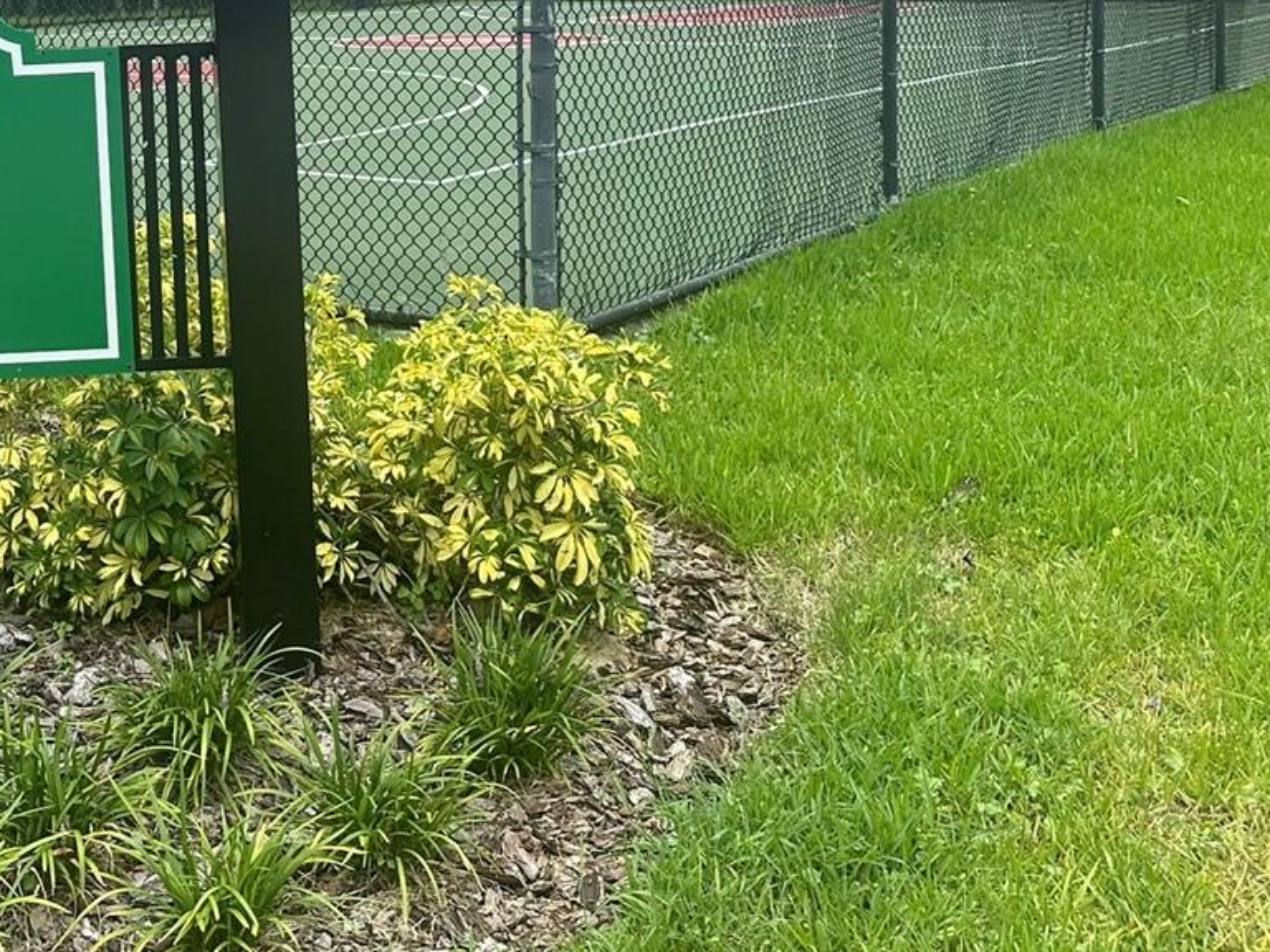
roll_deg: +1.4
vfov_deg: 27.8
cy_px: 60
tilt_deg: -0.8
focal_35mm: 50
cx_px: 167
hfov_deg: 36.2
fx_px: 1834
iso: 80
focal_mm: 6.86
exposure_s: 1/2028
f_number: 1.78
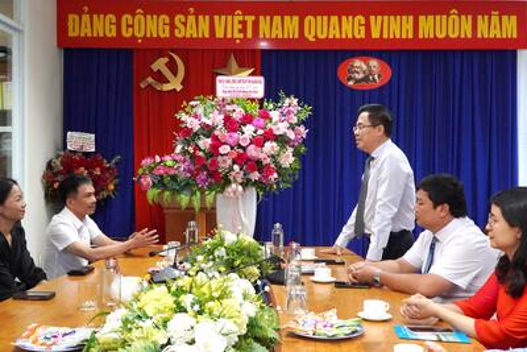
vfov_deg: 38.4
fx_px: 505
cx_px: 264
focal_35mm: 34
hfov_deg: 55.1
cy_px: 176
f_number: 4
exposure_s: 1/160
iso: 4000
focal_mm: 23
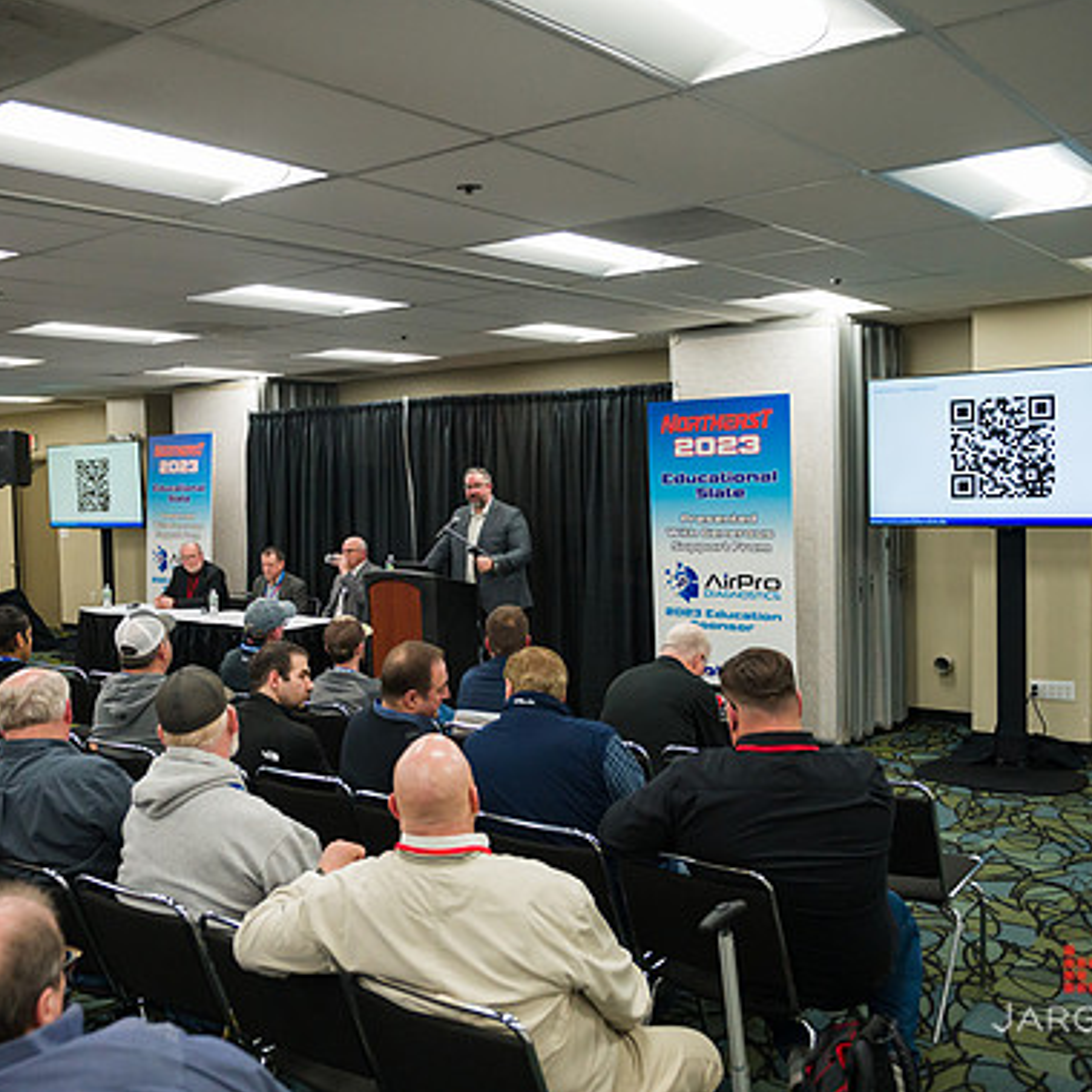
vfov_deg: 47.2
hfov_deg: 46.9
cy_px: 540
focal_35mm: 35
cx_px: 434
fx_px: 1249
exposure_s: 1/800
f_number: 4
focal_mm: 27
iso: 3200
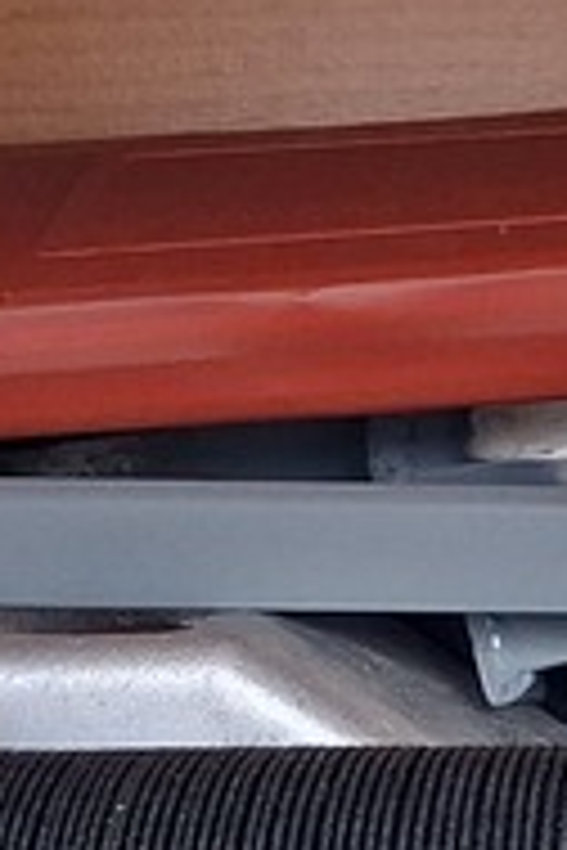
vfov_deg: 11.3
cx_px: 1184
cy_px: 549
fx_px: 4299
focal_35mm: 182
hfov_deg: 7.2
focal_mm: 5.54
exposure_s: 1/100
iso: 200
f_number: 1.8
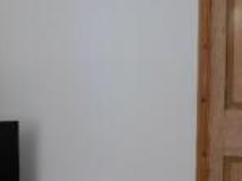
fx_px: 761
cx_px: 13
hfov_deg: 17.7
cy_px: 159
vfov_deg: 13.4
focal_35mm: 109
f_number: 3.5
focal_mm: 14
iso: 160
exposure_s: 1/60
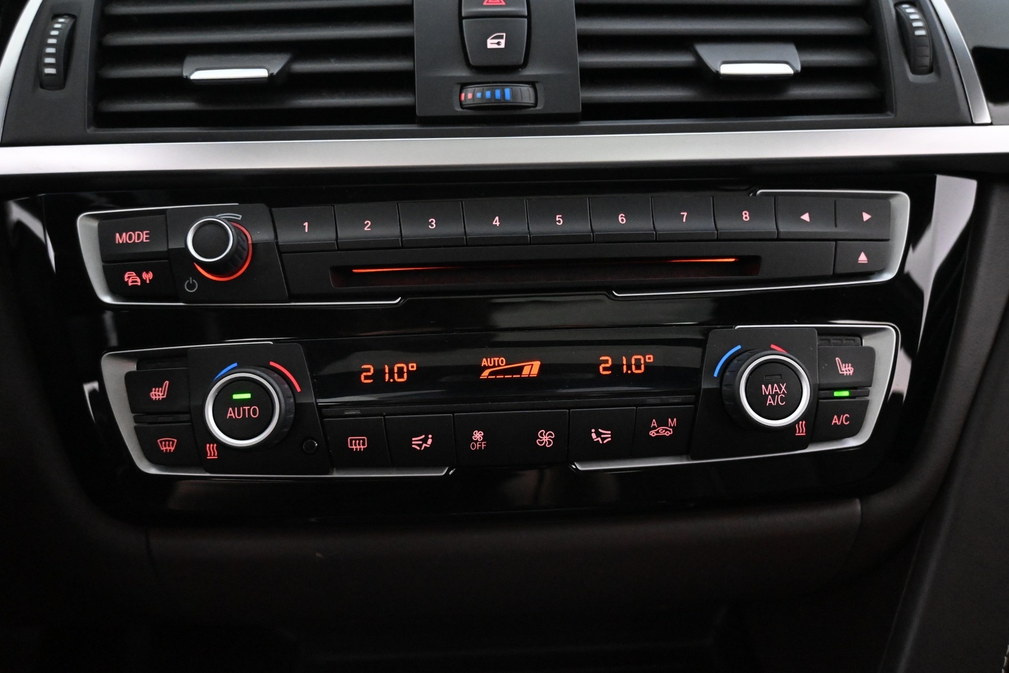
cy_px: 336
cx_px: 504
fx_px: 820
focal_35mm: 29
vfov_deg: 44.6
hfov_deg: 63.2
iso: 7200
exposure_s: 1/30
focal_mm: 19.5
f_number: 3.8
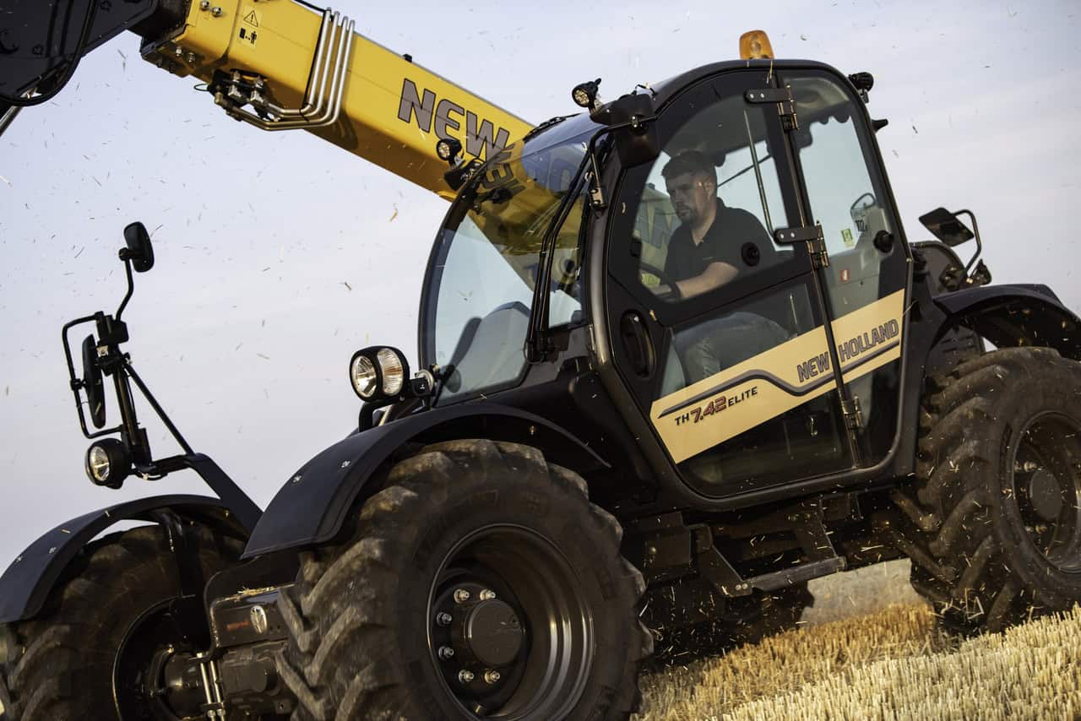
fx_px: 2102
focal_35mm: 70
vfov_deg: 19.5
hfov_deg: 28.8
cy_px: 360
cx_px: 540
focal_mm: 70
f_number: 4
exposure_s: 1/800
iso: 400
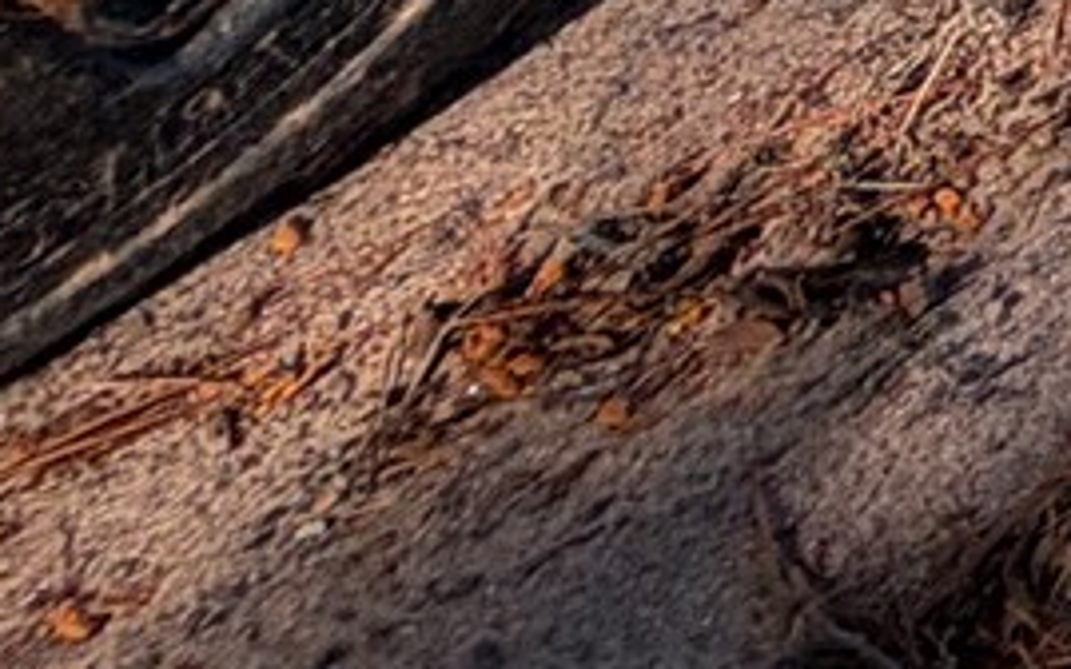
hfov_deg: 9.3
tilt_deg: -24.8
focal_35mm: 113
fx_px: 3298
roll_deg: +1.1
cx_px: 3834
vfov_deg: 7.9
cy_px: -1939
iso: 25
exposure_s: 1/770
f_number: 2.2
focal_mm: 2.22
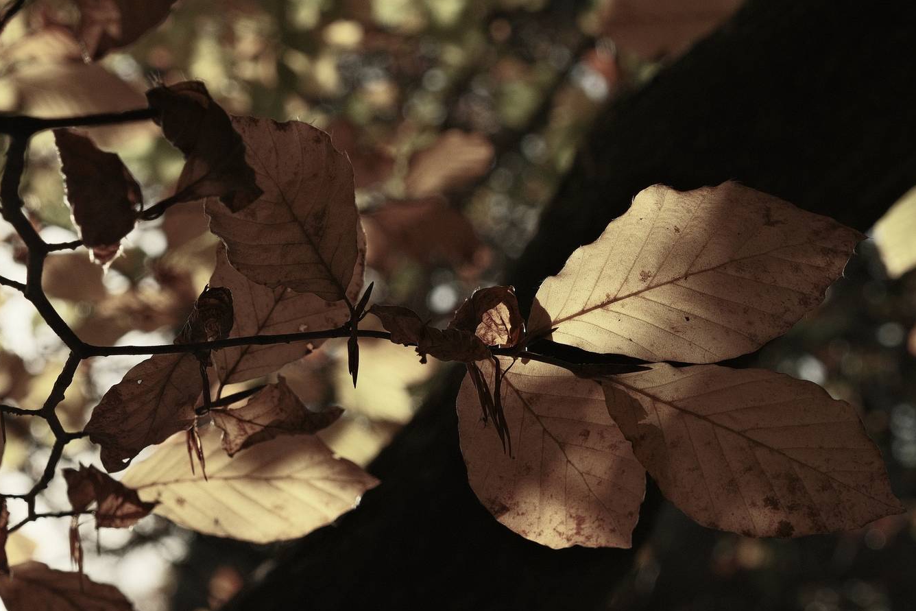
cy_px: 333
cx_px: 463
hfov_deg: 22.4
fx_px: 2316
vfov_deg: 15.0
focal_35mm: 91
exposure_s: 1/450
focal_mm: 50.5
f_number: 8
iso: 640
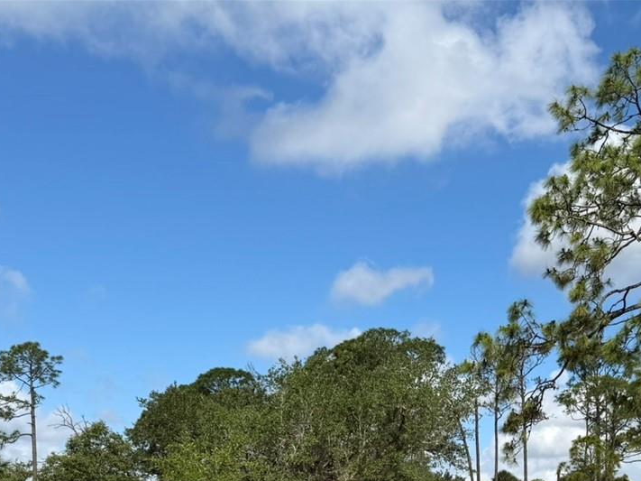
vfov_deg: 25.0
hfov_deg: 35.2
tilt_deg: +0.0
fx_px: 1000
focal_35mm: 54
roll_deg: -0.2
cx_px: 426
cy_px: 541
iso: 80
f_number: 1.78
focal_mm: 6.76
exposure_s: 1/4975
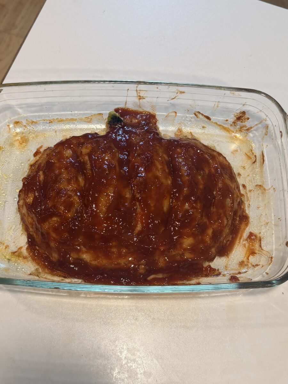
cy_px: 192
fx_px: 266
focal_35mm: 24
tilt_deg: -69.6
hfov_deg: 56.8
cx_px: 144
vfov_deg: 71.6
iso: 100
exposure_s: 1/120
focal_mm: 6.76
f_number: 1.78
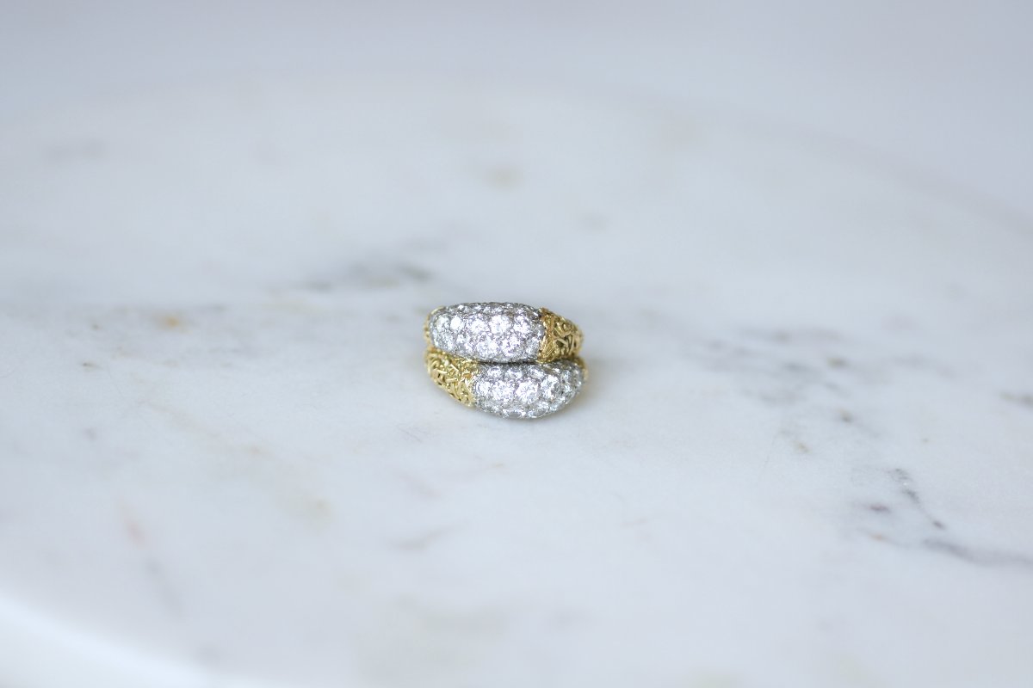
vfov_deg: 13.0
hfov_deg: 19.5
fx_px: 3013
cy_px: 344
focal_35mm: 105
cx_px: 516
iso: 200
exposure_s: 1/125
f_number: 2.8
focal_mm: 70
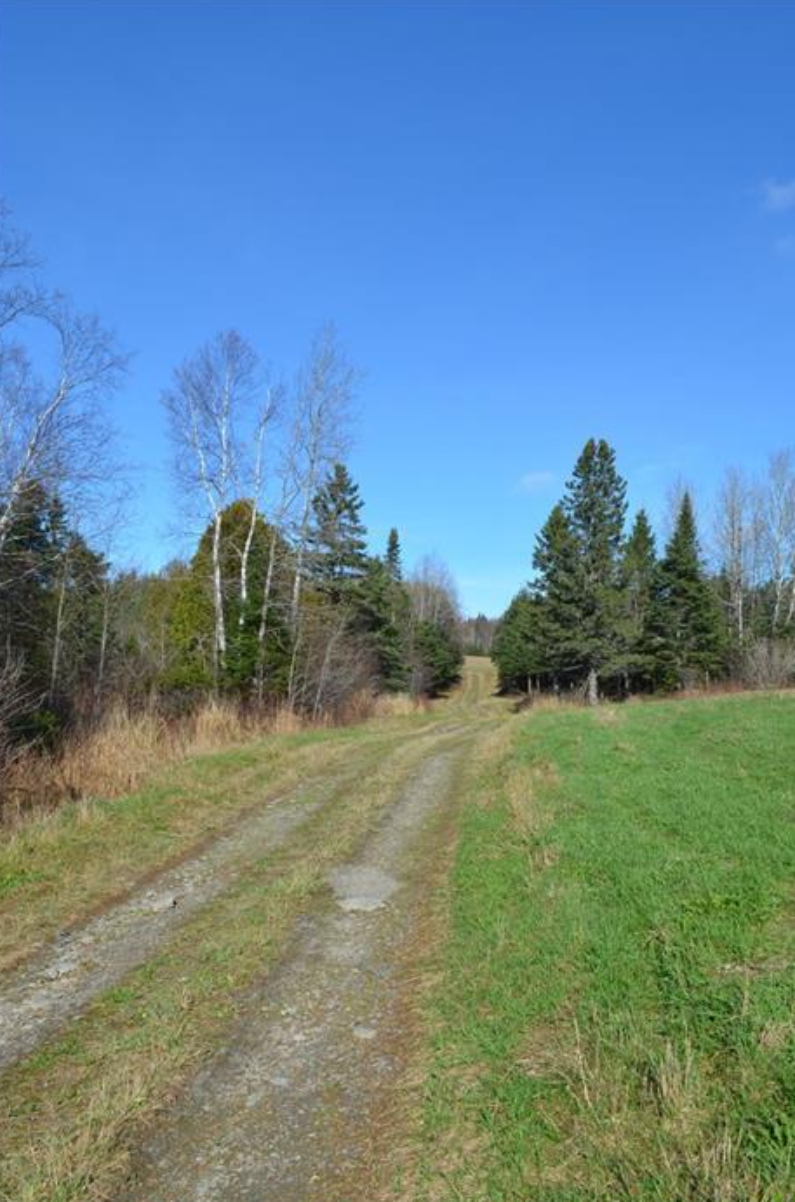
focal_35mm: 30
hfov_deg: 43.3
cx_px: 431
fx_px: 999
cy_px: 664
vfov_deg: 61.9
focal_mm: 18
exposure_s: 1/250
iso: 110
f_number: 8
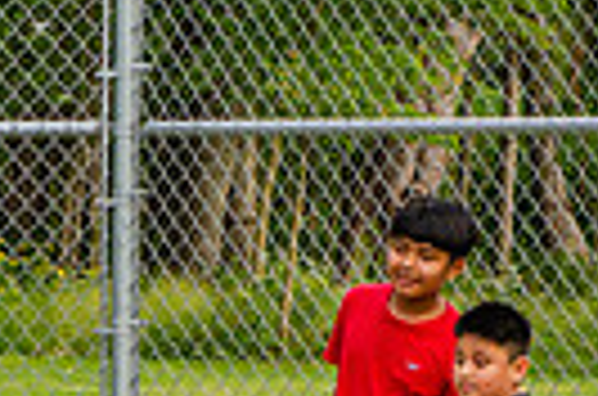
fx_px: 8915
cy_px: 446
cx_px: -85
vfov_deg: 2.5
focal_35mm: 538
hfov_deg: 3.8
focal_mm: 82
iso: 200
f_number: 6.3
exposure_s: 1/200
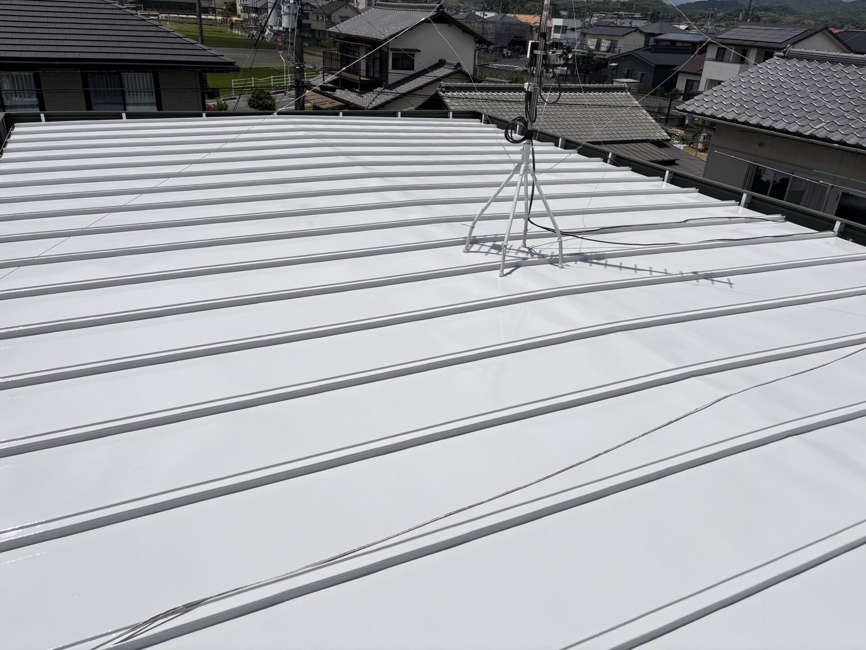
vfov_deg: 53.1
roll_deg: -4.9
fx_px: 650
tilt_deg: -24.5
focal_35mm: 26
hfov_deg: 67.3
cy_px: 325
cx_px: 433
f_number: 1.6
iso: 50
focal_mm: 5.96
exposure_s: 1/8333
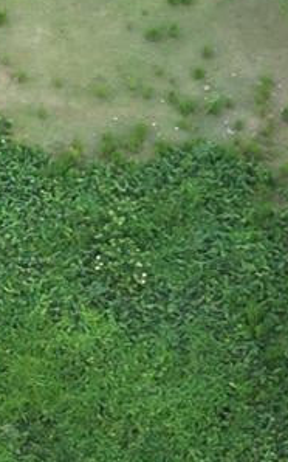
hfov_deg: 6.5
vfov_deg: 10.6
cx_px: -217
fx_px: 2476
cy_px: 28
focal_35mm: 197
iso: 100
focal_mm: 6.72
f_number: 1.7
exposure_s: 1/125
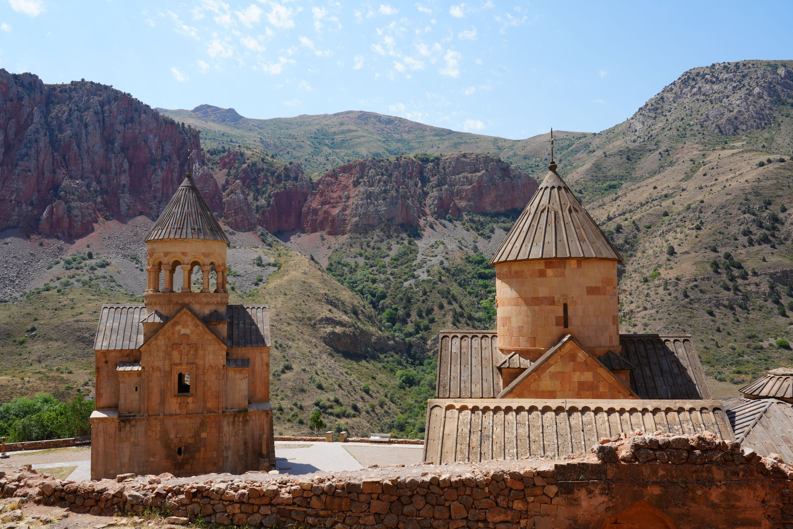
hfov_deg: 61.9
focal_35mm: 30
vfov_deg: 43.6
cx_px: 396
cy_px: 264
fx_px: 661
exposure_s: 1/125
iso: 100
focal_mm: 30
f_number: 9
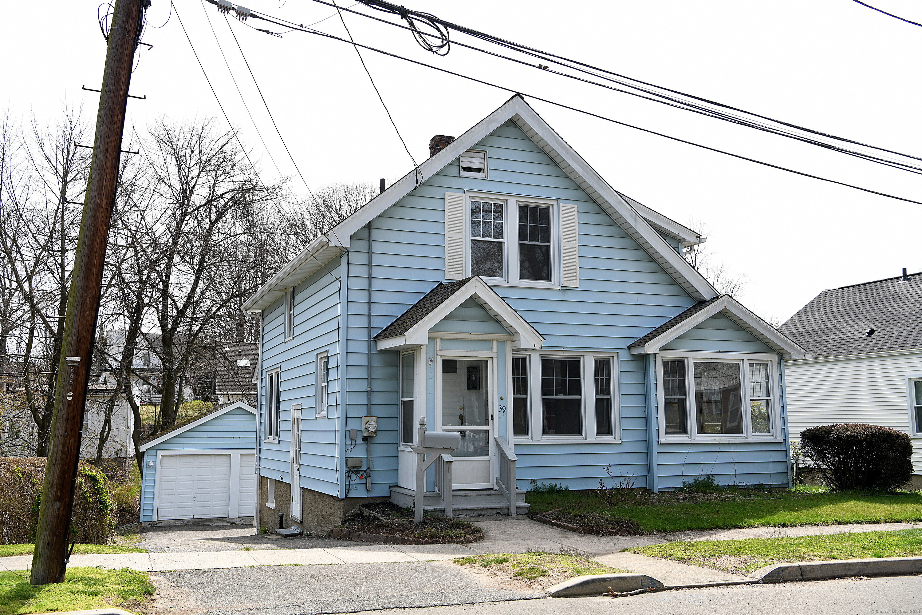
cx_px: 461
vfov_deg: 37.9
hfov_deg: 54.4
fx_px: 896
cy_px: 308
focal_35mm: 35
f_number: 5.6
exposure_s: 1/640
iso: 250
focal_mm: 35
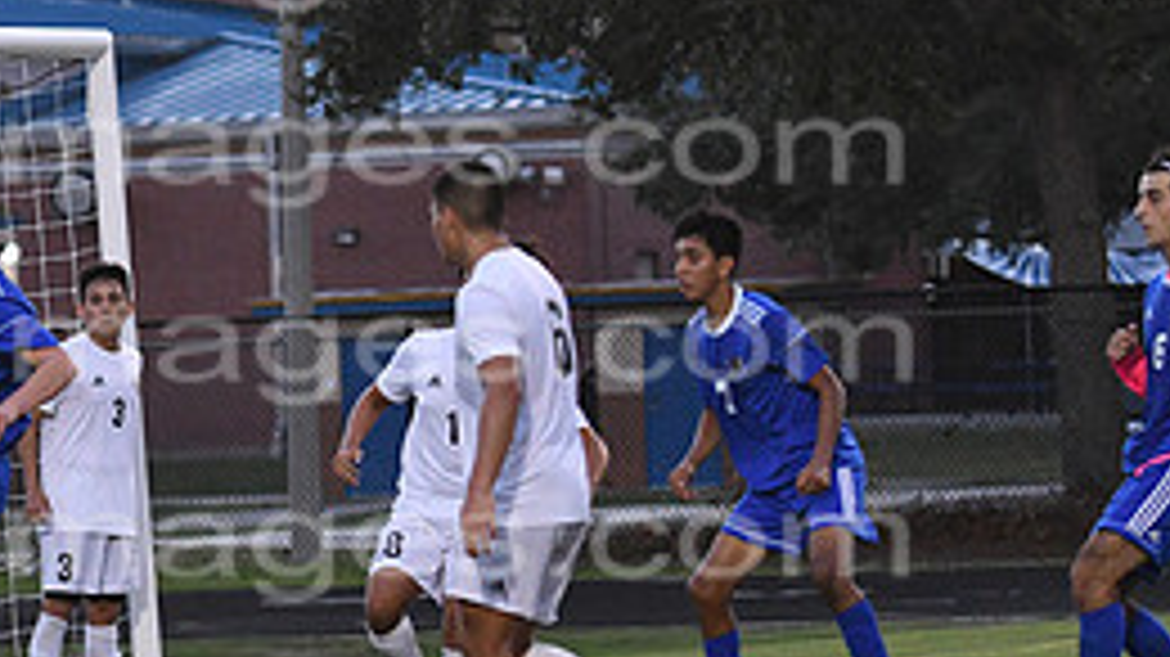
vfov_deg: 3.5
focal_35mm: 351
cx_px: -99
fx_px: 10885
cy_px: 448
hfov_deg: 6.1
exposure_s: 1/800
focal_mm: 100
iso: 1600
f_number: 3.2
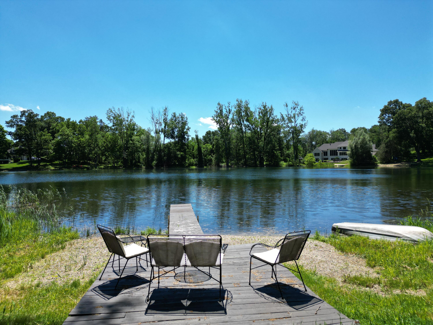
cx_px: 216
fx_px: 300
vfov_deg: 56.8
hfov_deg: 71.6
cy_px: 162
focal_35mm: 24
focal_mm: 6.72
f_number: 1.7
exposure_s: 1/2500
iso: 100
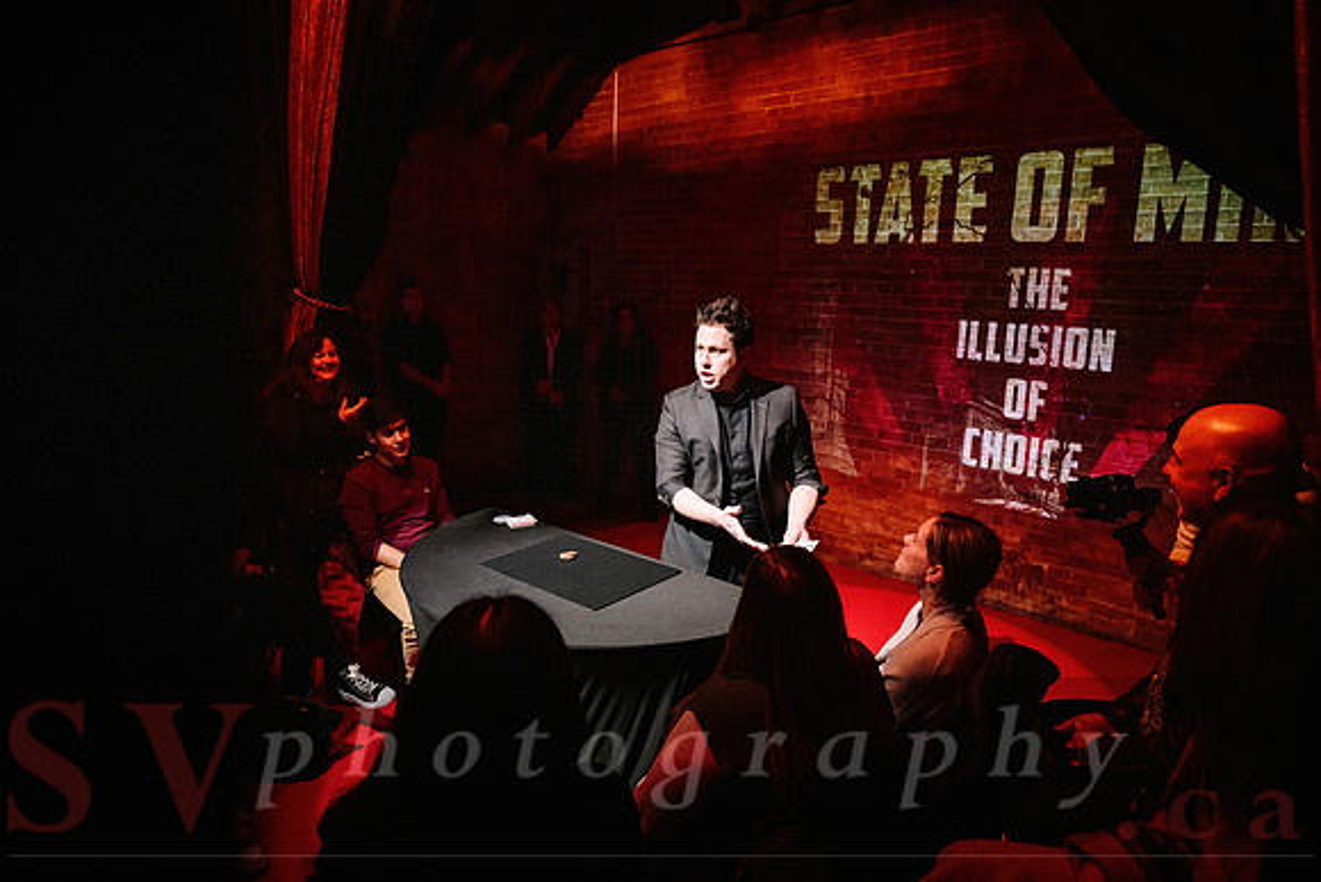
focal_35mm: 24
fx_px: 881
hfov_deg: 73.7
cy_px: 441
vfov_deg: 53.2
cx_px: 660
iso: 3200
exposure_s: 1/100
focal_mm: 24
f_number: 2.8
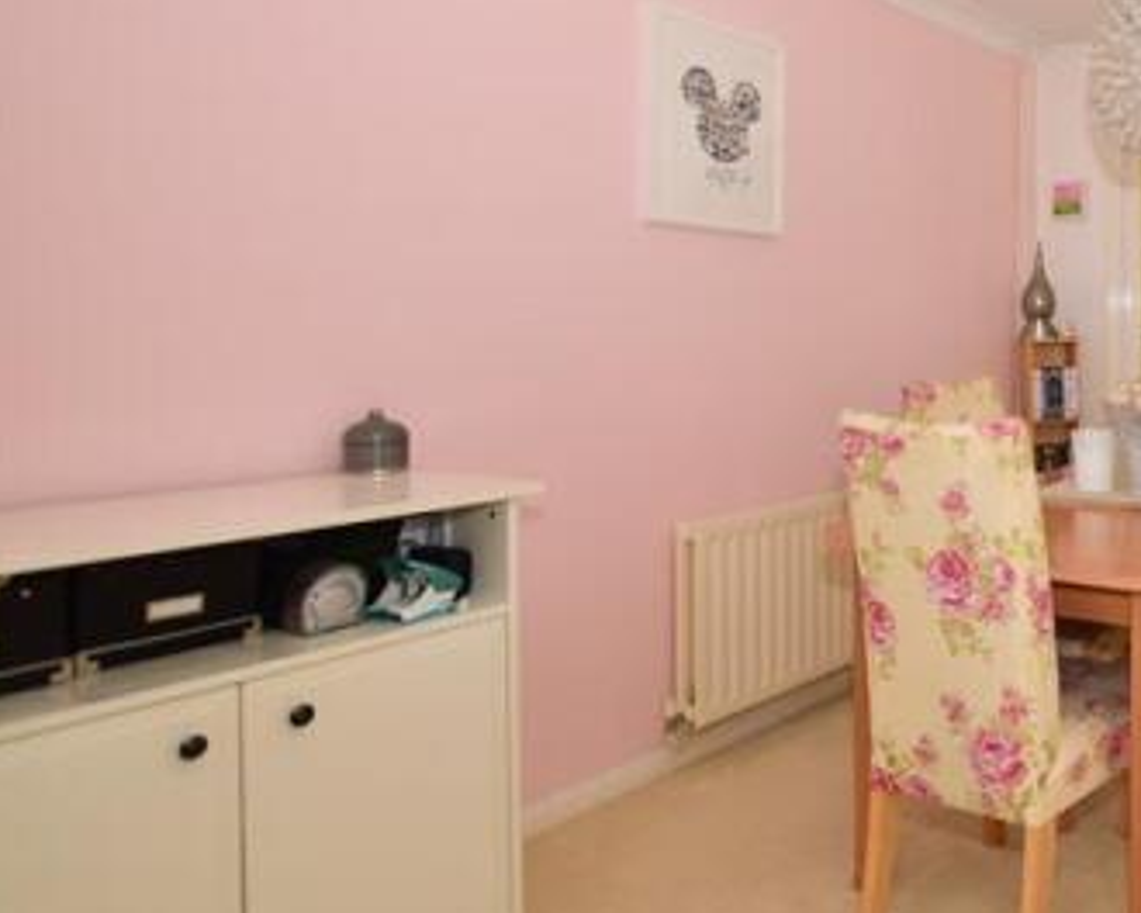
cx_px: 1120
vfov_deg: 50.6
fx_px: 946
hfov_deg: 51.1
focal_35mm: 28
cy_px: 306
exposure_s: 1/60
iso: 200
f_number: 5
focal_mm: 10
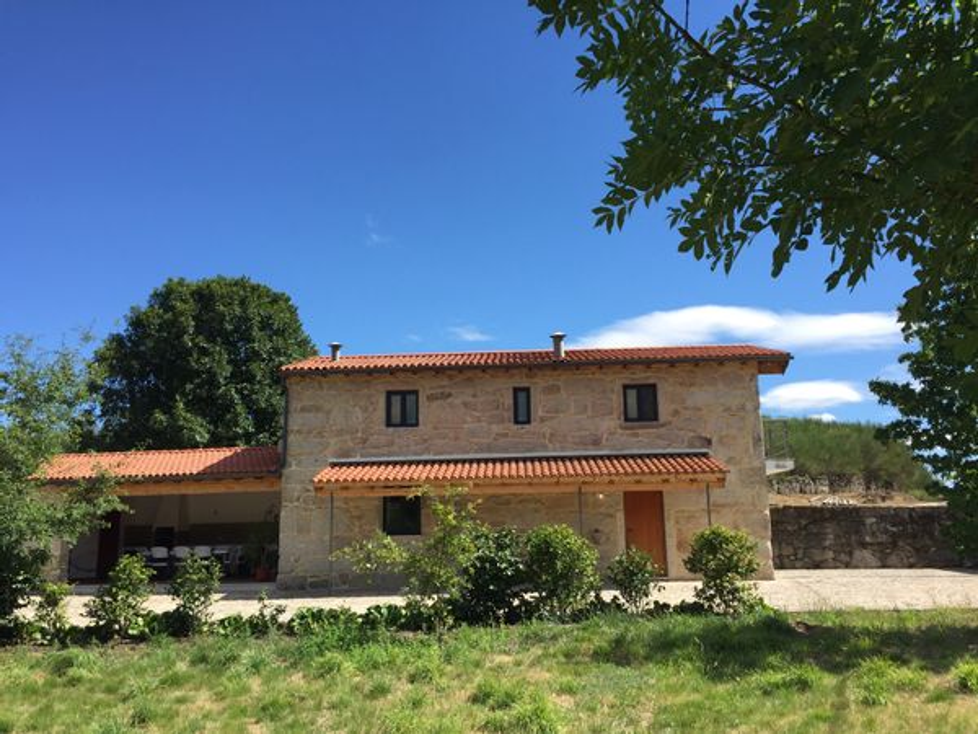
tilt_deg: +11.8
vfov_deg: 48.2
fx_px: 819
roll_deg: +0.3
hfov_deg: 61.7
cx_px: 489
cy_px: 367
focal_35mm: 29
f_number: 2.2
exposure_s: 1/1236
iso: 32
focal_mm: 4.15
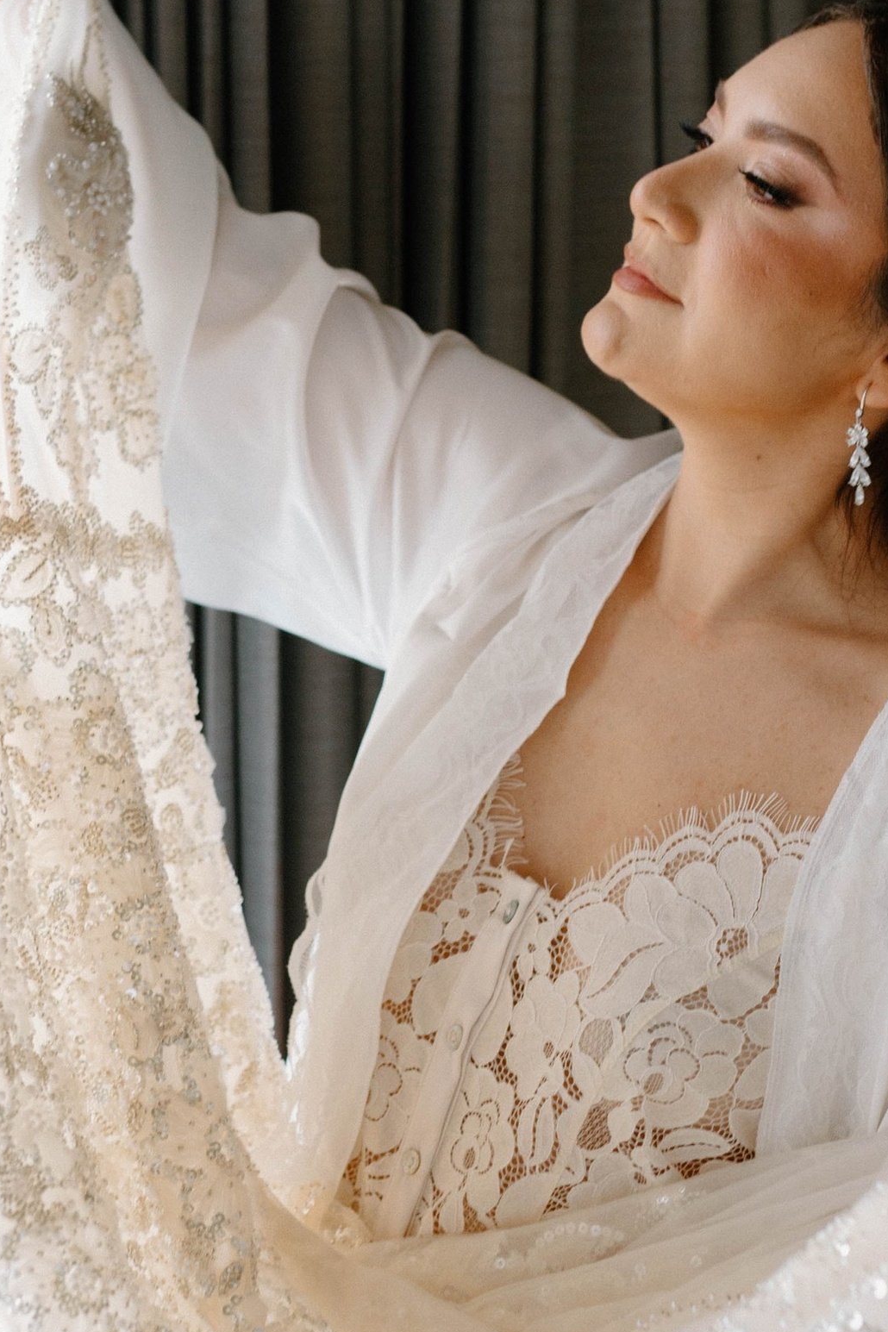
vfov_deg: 23.4
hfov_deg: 15.7
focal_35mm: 87
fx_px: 3219
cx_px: 438
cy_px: 731
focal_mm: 35
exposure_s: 1/200
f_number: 2.8
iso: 500
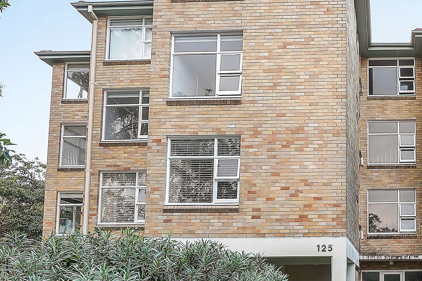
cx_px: 360
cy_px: 129
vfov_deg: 36.9
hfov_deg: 48.8
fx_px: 422
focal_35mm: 36
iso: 400
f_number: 10
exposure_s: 1/20
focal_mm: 18
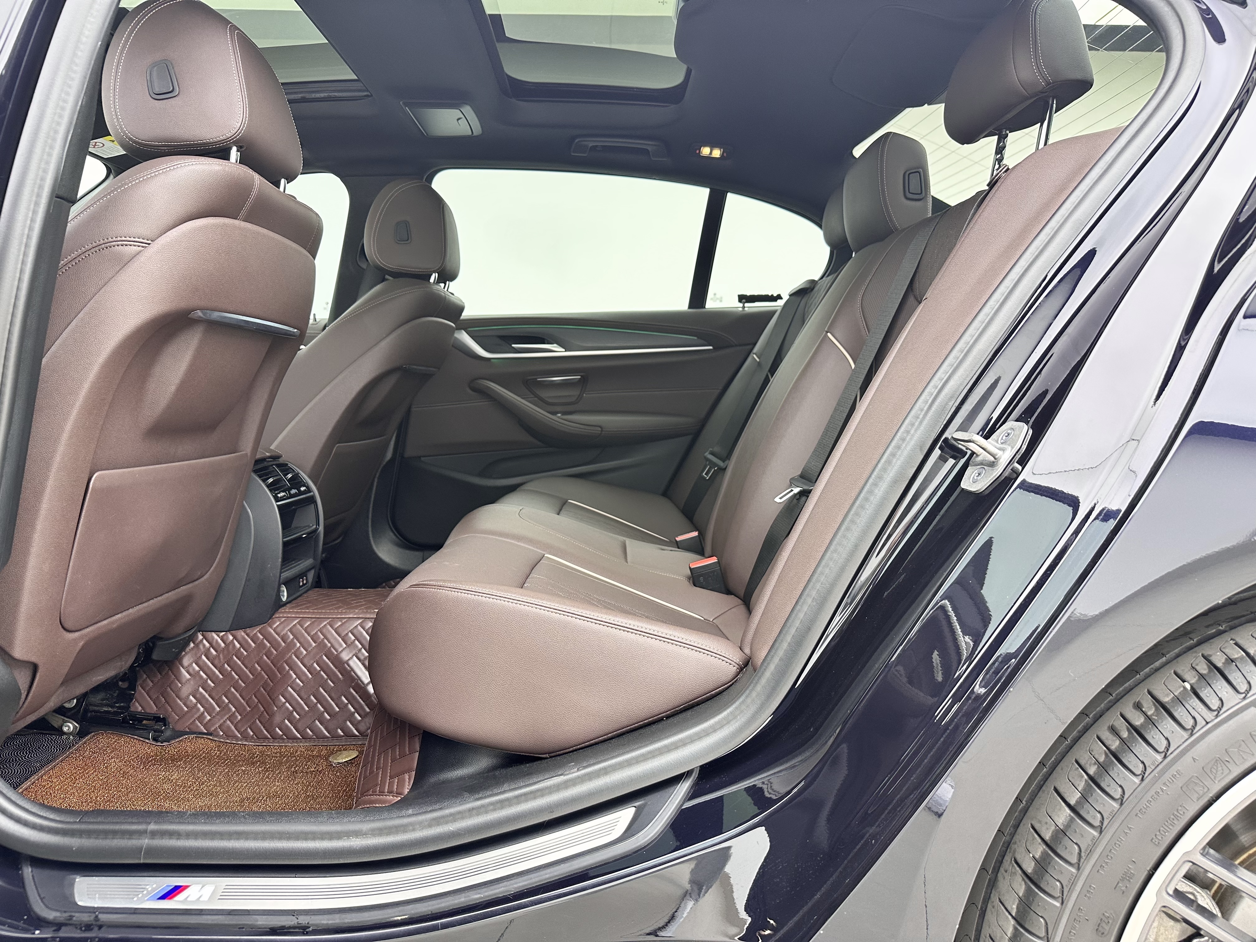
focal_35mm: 24
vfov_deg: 56.8
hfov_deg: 71.6
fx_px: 871
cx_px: 628
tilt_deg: -4.9
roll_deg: -0.9
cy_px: 471
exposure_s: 1/50
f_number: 1.78
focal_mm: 6.86
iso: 125
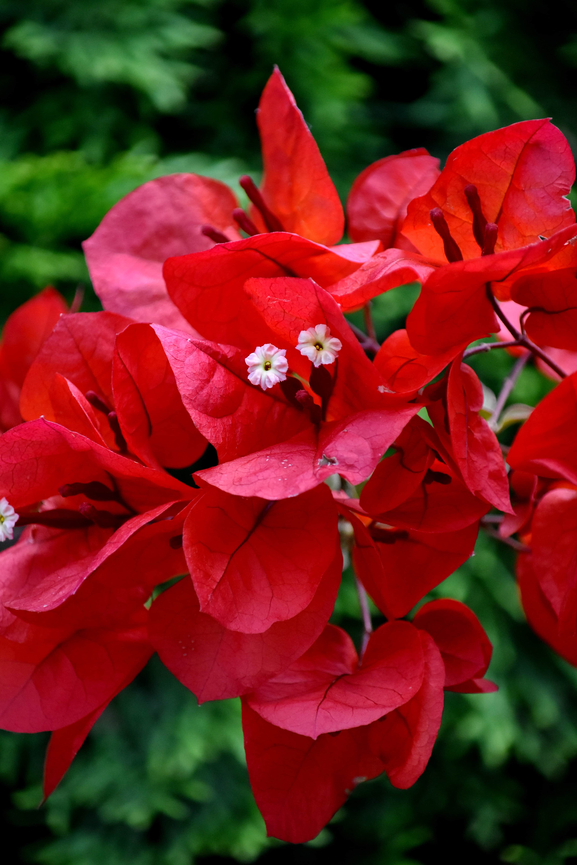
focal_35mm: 292
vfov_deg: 7.0
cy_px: 432
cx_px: 288
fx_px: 7032
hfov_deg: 4.7
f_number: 5
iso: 1600
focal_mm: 195
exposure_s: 1/500
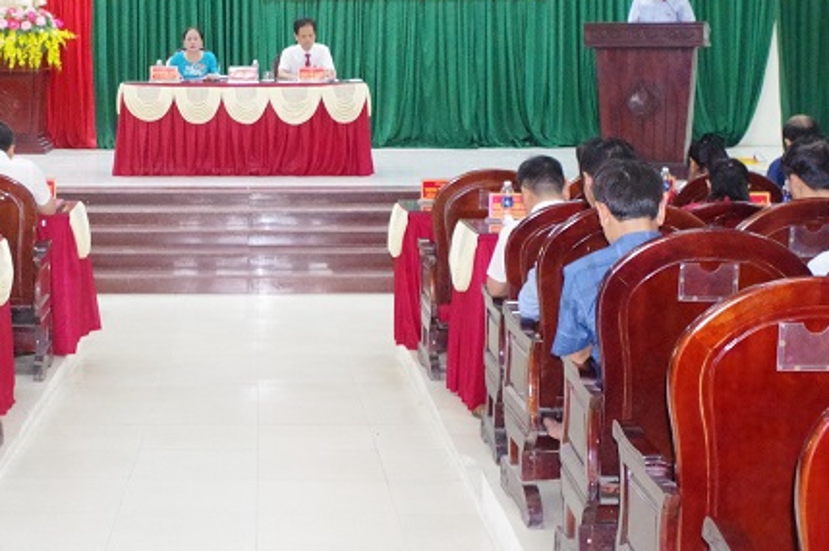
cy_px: 155
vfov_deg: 19.3
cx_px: 220
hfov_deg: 28.5
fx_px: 1610
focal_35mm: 70
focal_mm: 20
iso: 6400
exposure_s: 1/125
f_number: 5.6
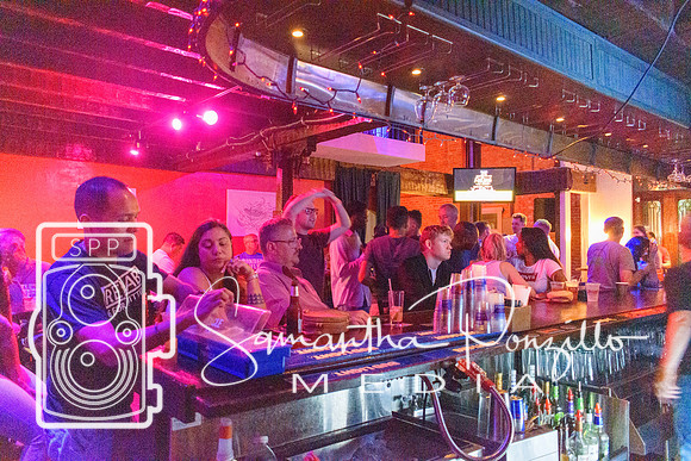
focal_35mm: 27
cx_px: 346
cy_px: 230
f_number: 3.5
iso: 12800
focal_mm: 18
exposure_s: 1/20
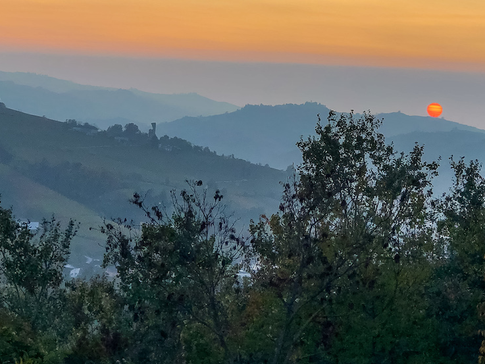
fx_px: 1387
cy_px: 159
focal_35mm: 99
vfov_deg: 14.9
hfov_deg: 19.8
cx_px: 328
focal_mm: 6.6
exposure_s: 1/310
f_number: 2.8
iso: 20
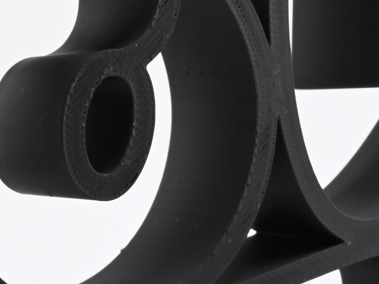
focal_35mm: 141
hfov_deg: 14.0
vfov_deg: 10.4
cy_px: 288
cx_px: 169
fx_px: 1544
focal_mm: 29
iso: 1000
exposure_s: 1/160
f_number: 20
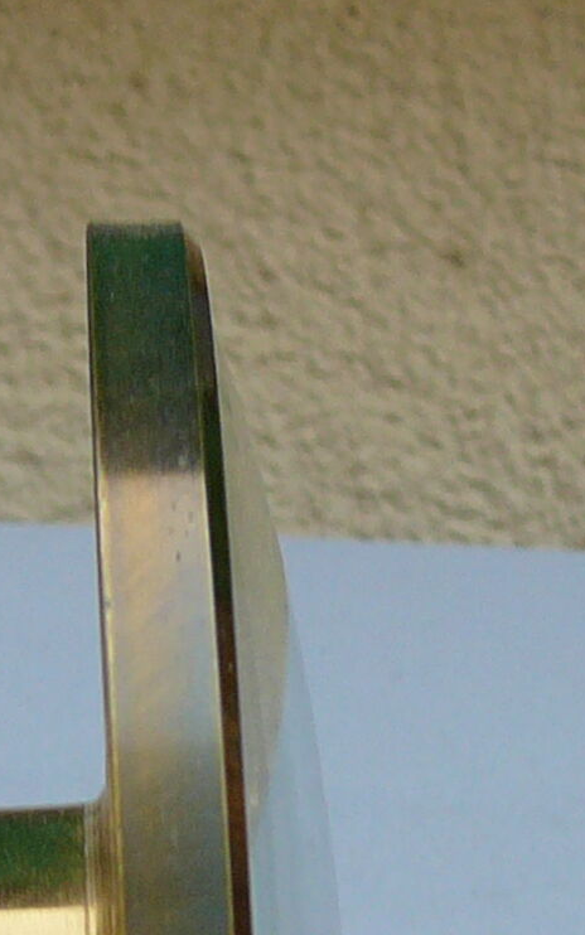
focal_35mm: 128
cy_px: 1197
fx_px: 3264
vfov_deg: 15.6
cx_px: 68
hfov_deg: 10.2
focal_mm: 5.2
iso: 80
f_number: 2.8
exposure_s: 1/50
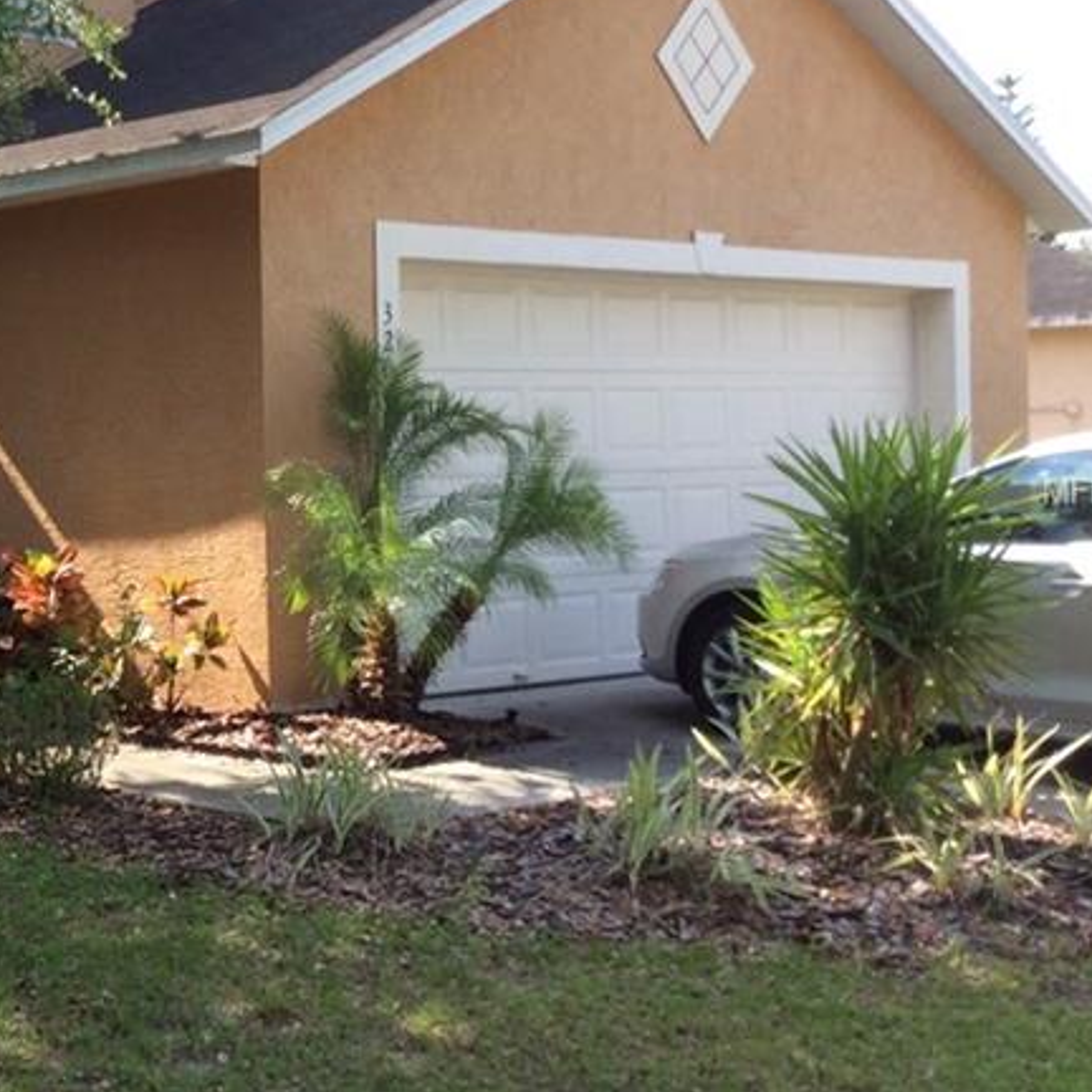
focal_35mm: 67
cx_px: -99
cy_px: 493
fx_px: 2391
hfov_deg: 24.1
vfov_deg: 25.7
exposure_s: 1/342
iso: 32
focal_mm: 3.3
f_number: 2.4
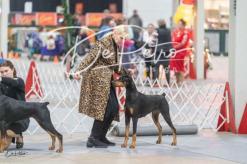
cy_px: 82
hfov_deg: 11.0
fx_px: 1283
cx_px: 124
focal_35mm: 187
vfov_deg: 7.3
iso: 12800
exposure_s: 1/400
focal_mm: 187
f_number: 3.2
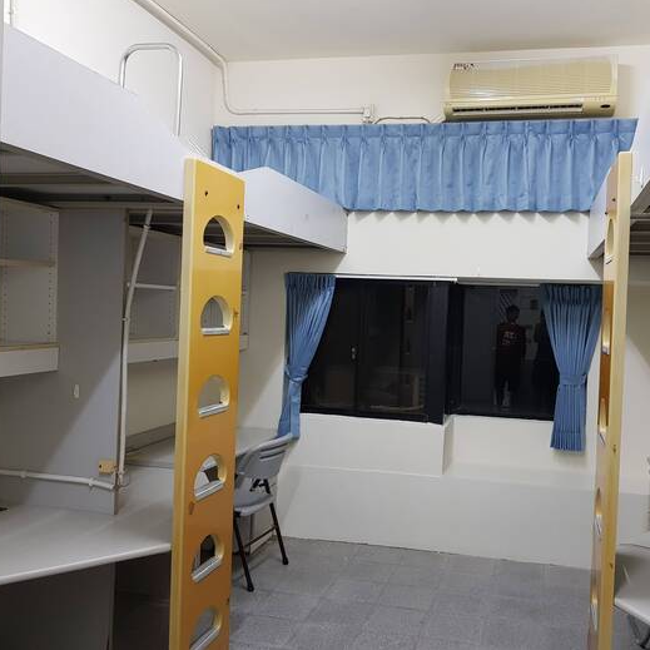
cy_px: 322
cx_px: 407
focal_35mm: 31
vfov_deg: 52.5
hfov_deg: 52.0
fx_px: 659
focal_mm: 4.2
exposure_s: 1/24
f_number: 1.7
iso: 200
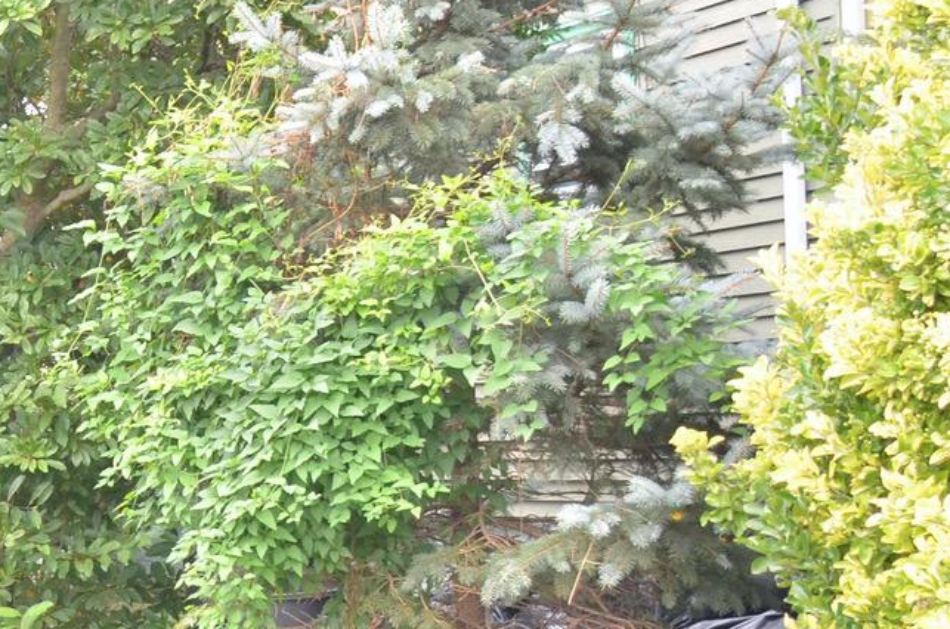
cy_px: 272
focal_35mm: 86
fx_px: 2265
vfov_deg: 15.8
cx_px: -381
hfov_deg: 20.9
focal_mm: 18
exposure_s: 1/160
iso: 500
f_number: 4.5
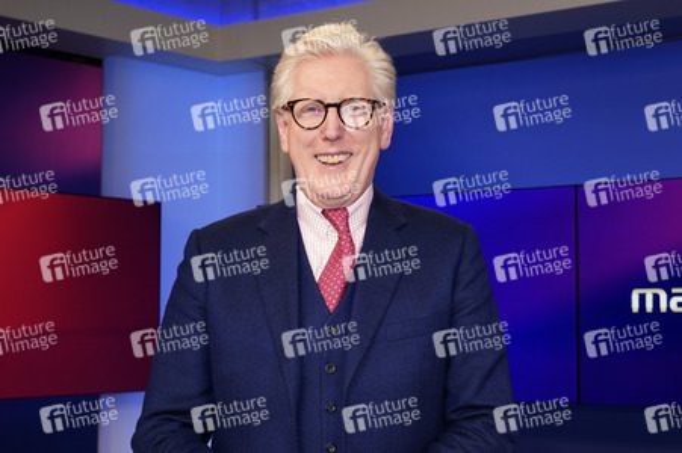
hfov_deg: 60.3
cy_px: 226
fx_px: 587
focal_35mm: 31
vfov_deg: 42.3
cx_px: 341
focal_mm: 31
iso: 2000
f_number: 5
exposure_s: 1/125
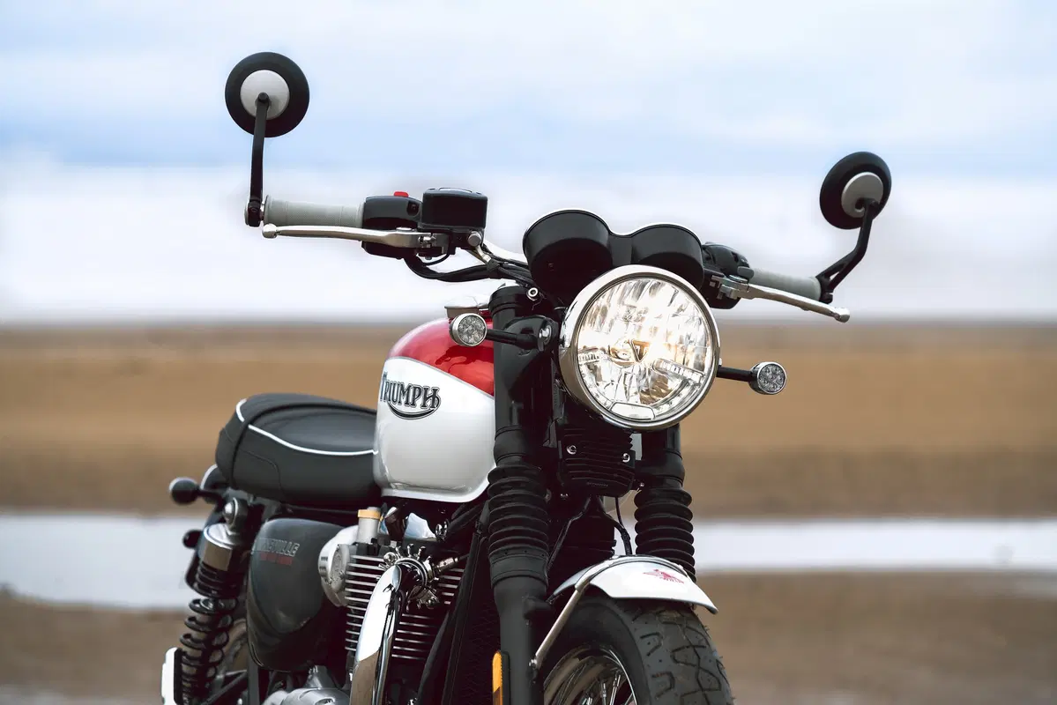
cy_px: 352
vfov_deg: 7.6
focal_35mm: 180
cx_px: 528
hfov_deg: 11.4
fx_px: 5286
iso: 400
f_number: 5.6
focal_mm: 180
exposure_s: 1/320
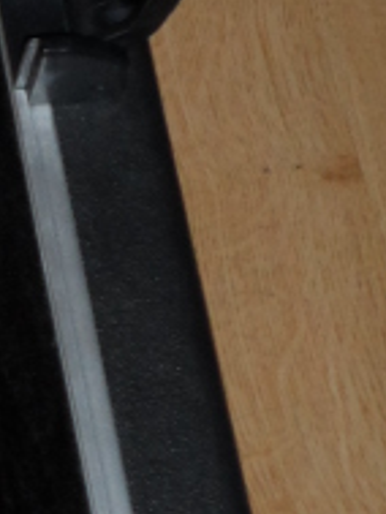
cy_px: 343
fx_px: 3460
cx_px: -642
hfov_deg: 6.0
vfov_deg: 8.5
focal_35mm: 233
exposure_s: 1/45
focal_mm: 7.8
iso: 120
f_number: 3.2
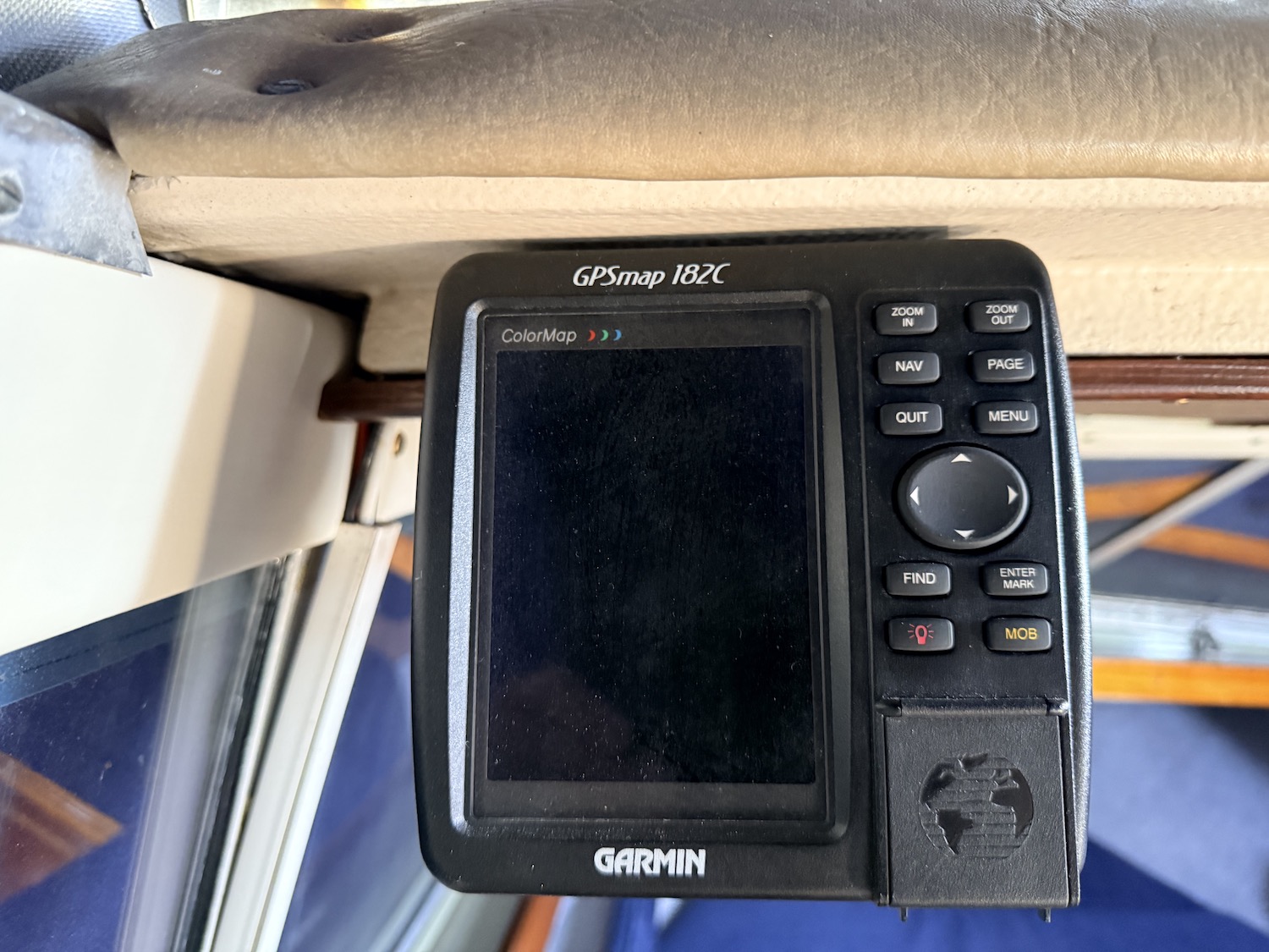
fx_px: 880
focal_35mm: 24
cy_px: 476
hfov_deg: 71.6
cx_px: 634
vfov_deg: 56.8
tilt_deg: -4.0
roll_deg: -2.9
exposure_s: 1/43
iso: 800
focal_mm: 6.76
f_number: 1.78
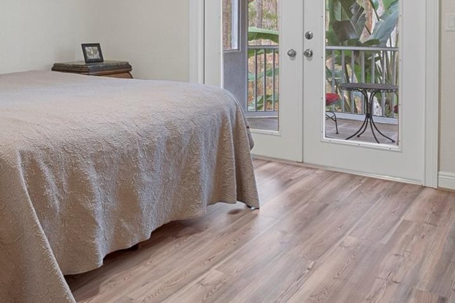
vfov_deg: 31.9
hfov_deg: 47.7
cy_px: 35
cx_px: 152
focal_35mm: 40
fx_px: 506
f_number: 8
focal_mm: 12
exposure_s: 1.6
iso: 320
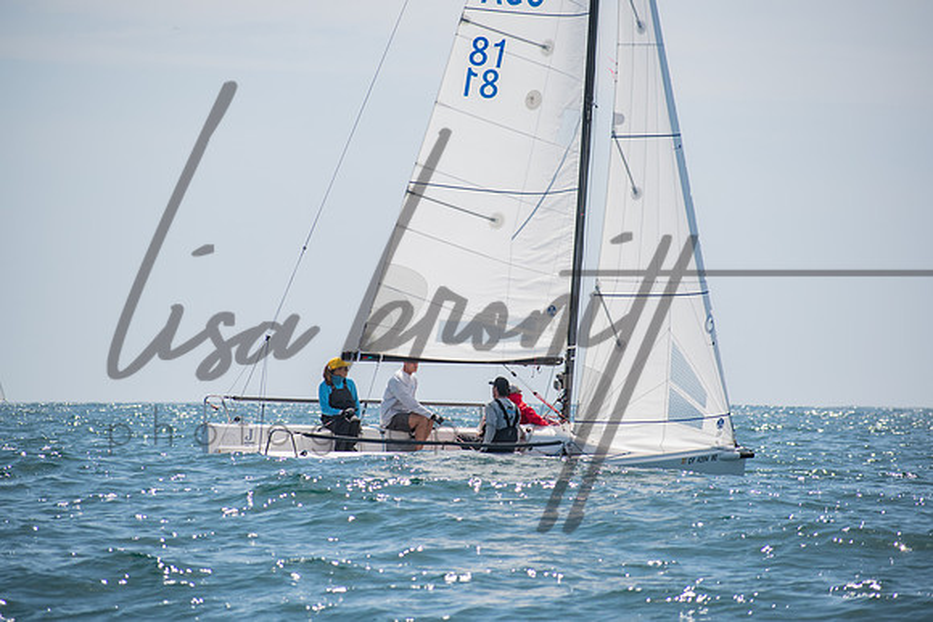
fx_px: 6566
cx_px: 466
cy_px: 311
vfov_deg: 5.4
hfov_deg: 8.1
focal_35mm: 253
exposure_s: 1/1000
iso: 200
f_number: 6.3
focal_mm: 165
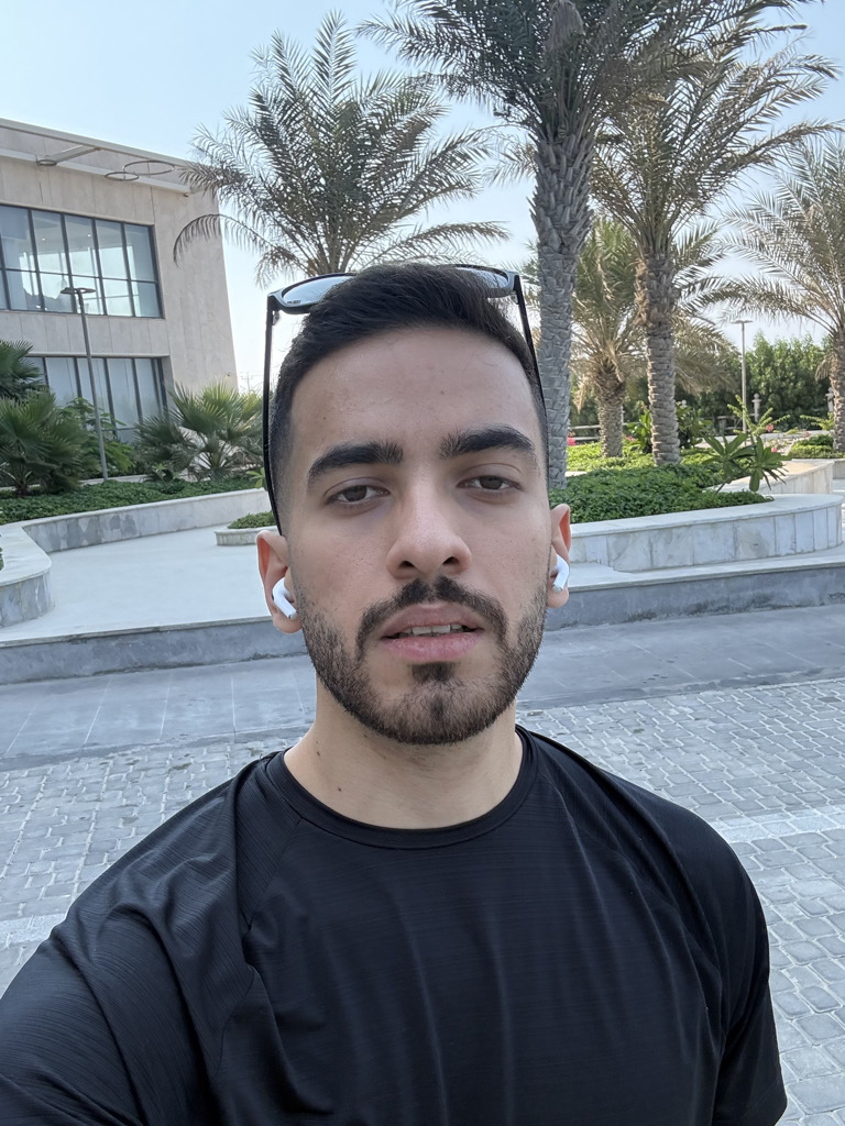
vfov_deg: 60.0
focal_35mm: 30
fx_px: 976
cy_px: 563
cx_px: 422
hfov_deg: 46.8
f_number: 1.9
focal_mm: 2.69
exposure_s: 1/400
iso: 40
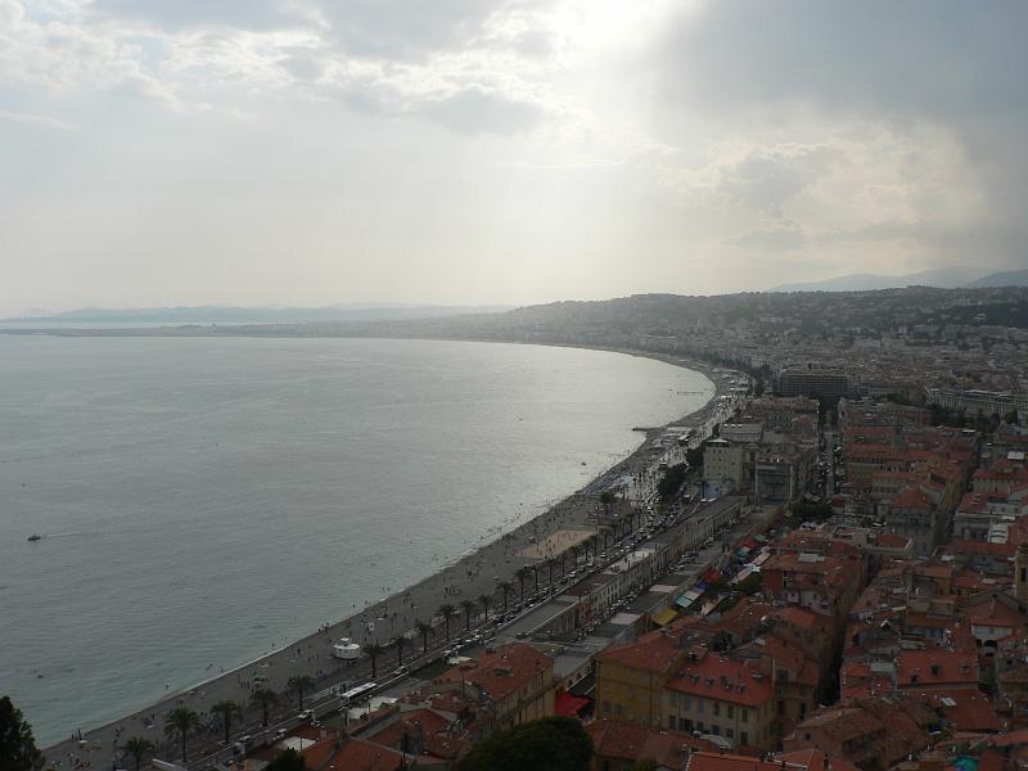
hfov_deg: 51.4
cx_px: 514
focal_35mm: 36
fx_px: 1069
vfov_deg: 39.7
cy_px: 386
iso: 80
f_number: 5.6
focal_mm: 6
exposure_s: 1/640
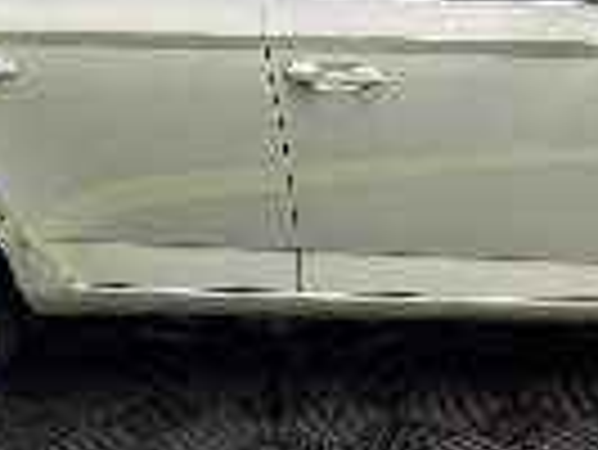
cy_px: 230
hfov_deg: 25.3
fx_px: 1297
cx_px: 513
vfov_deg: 19.7
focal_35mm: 75
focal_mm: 6.76
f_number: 1.78
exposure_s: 1/60
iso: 160
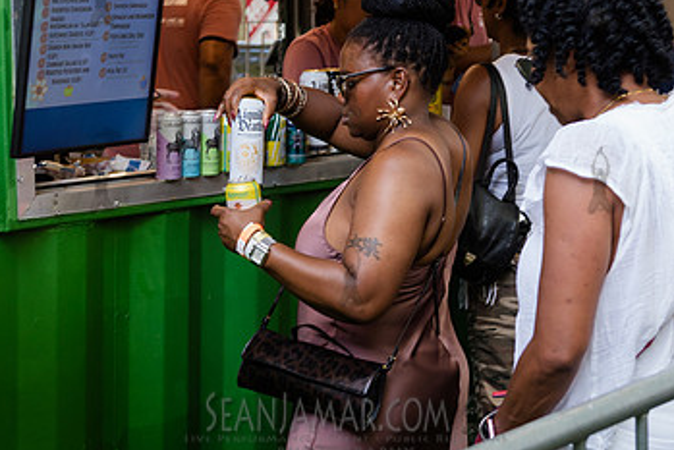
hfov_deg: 22.9
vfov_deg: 15.3
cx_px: 342
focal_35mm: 89
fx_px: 1667
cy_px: 120
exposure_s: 1/100
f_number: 3.5
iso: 400
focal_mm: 42
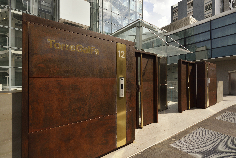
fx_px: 118
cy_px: 79
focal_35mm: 18
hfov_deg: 90.0
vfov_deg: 67.4
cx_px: 118
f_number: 11
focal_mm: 18
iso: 200
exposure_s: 1/160
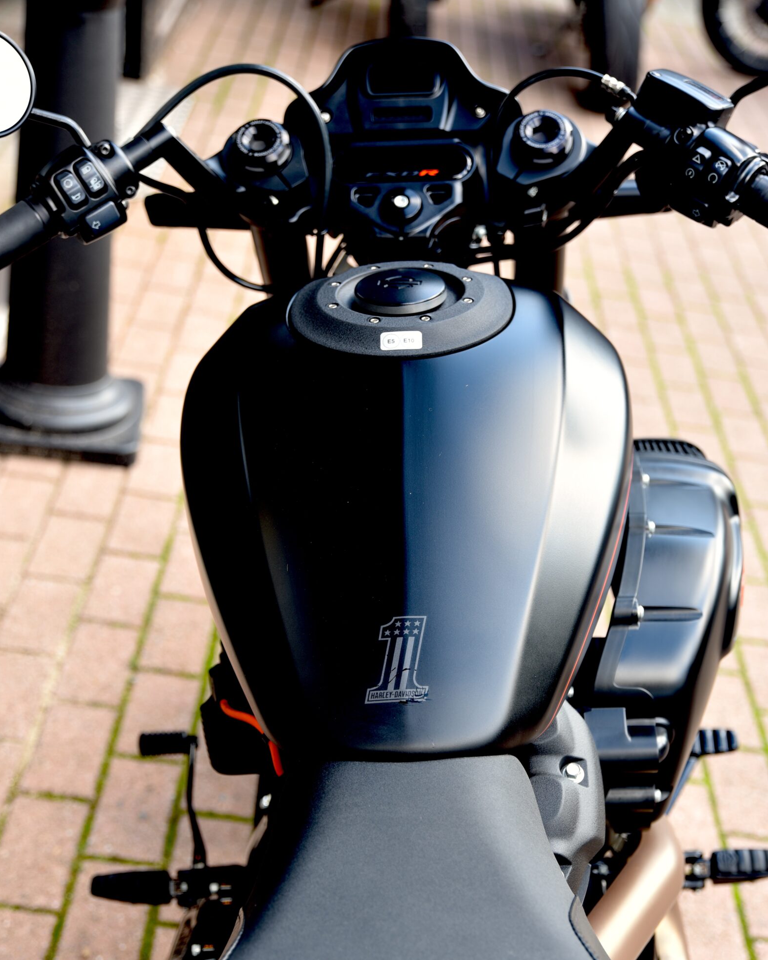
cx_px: 418
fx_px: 1676
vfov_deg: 31.8
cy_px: 620
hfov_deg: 25.8
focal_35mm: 59
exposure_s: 1/60
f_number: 3.2
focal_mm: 48
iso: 100
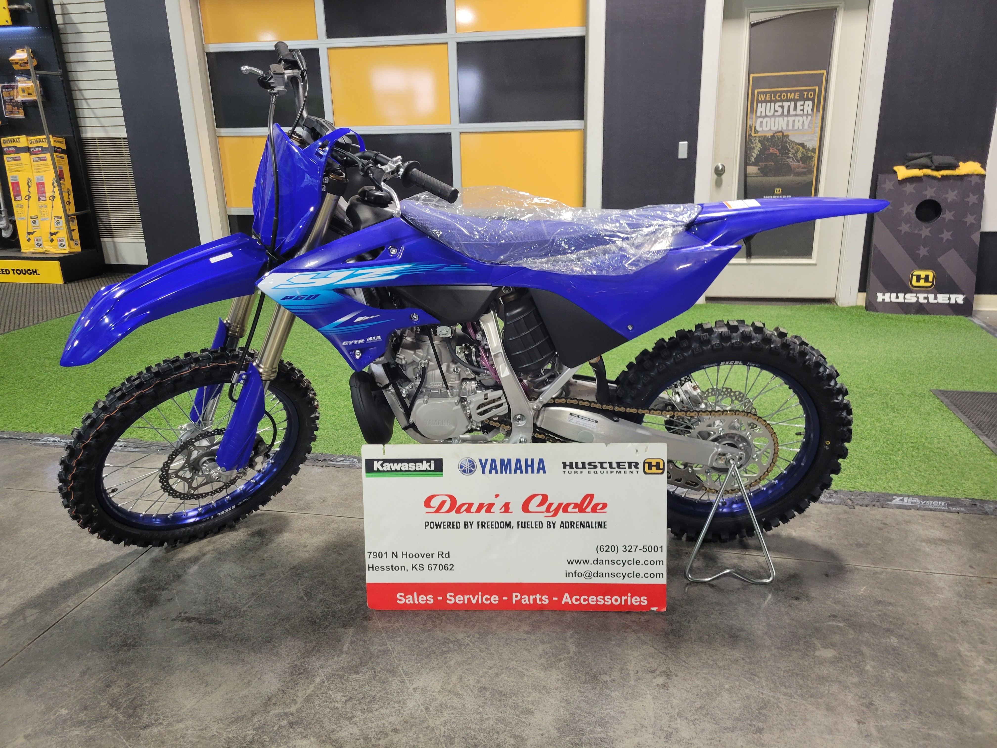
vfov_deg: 53.1
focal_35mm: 26
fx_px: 749
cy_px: 374
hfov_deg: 67.3
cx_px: 498
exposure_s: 1/40
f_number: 1.8
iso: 200
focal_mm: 5.4
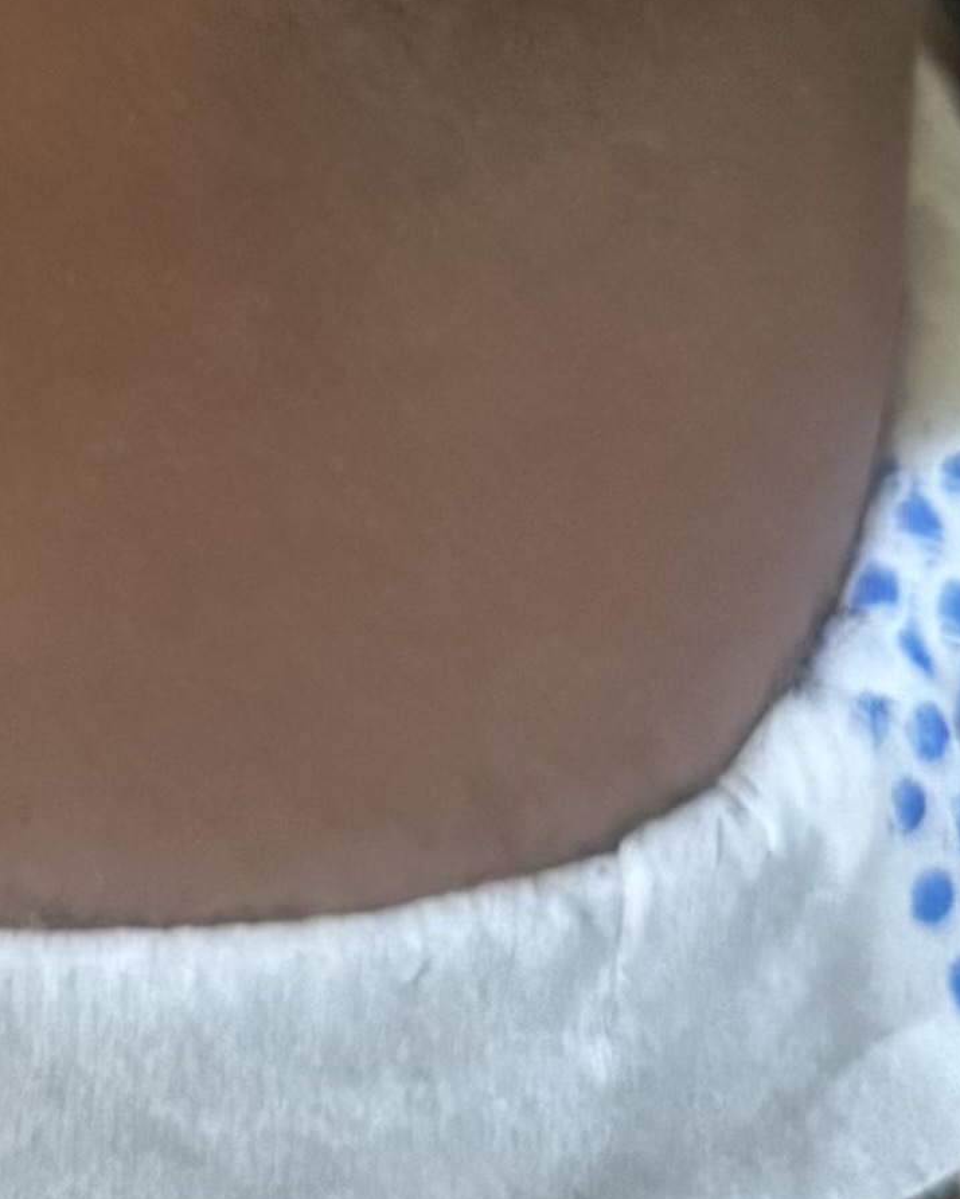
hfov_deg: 9.9
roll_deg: +11.6
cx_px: -563
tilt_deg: -26.6
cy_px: -1848
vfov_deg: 10.6
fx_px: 5325
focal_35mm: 150
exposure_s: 1/50
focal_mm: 6.76
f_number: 1.78
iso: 500
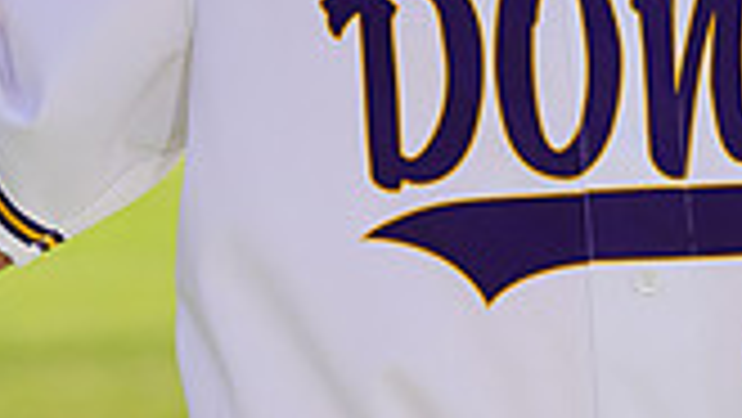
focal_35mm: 896
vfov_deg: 1.4
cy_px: -328
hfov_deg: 2.4
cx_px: 607
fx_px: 17637
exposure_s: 1/250
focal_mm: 244
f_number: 8
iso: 100
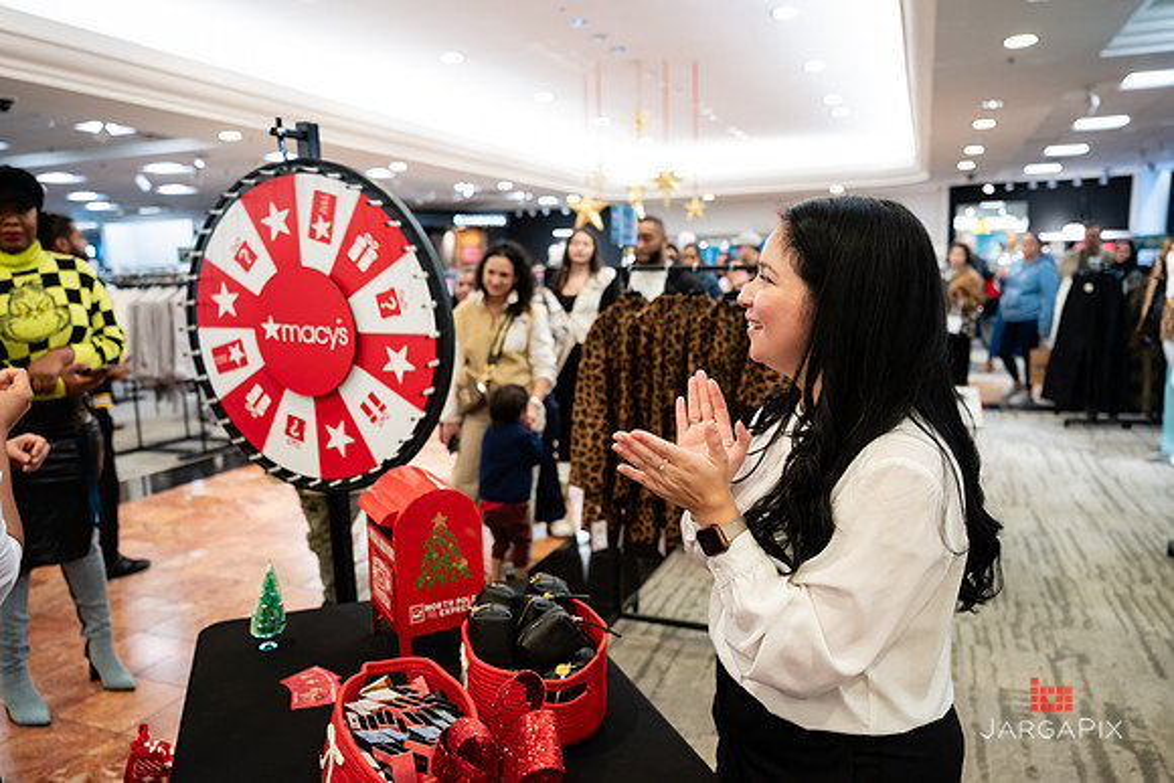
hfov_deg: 68.4
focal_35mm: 26
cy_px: 392
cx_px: 587
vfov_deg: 48.8
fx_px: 863
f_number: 3.2
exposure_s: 1/125
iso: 1250
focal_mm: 26
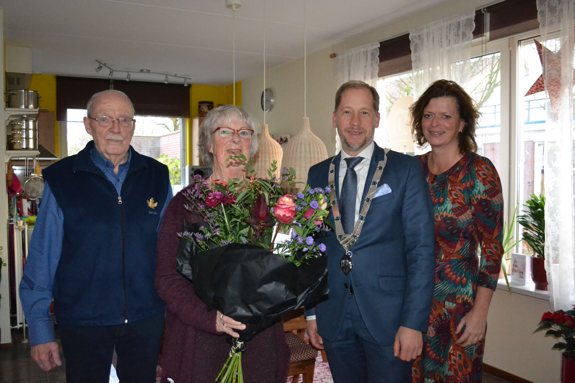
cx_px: 288
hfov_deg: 57.2
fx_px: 527
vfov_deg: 40.0
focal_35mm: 33
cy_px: 192
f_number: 3.8
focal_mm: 22
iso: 3200
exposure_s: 1/60
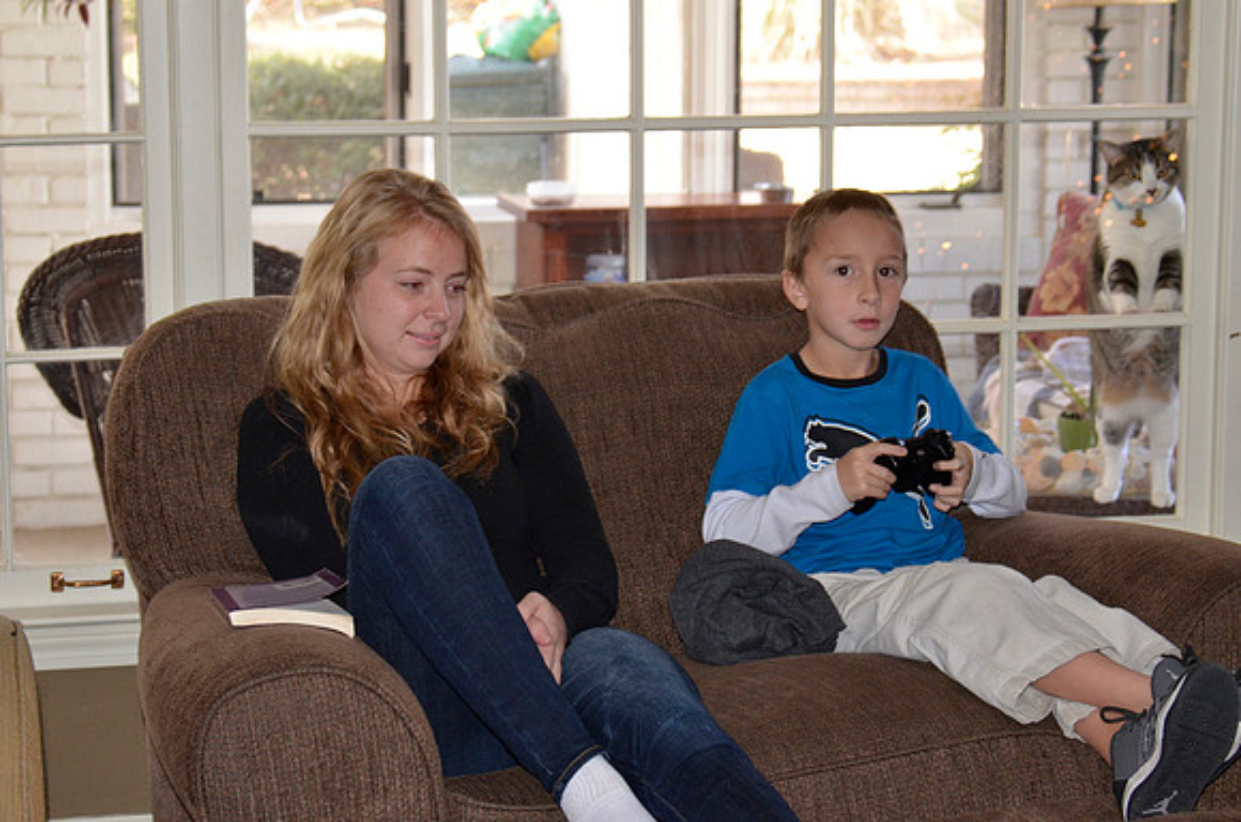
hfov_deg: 21.0
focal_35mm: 98
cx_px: 620
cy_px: 411
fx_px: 3354
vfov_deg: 14.0
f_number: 5.3
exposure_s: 1/60
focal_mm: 65
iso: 800
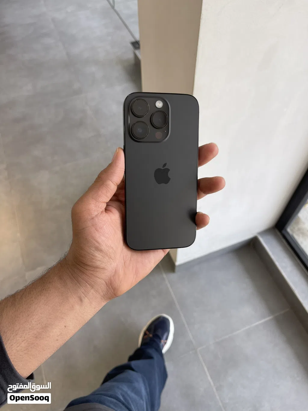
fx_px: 297
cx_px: 154
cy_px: 206
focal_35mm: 25
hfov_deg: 54.9
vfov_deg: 69.4
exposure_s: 1/121
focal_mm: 5.1
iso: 40
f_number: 1.6
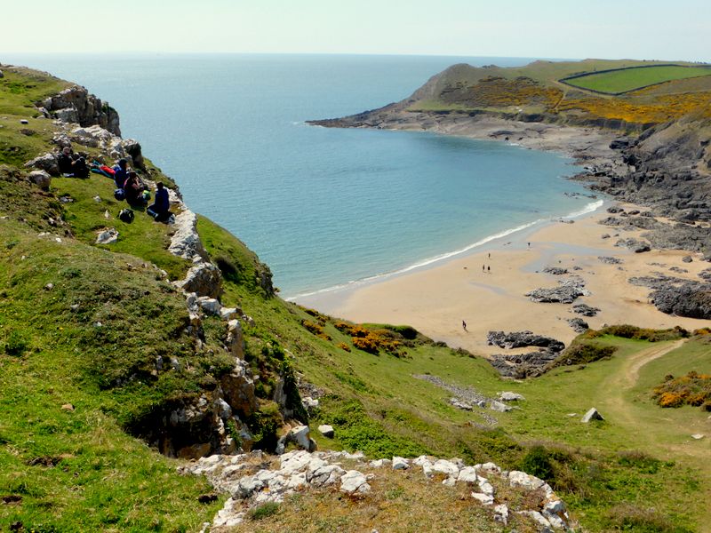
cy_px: 266
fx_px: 822
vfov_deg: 36.0
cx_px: 356
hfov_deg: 46.8
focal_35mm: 40
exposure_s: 1/1000
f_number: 3.9
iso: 100
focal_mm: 6.9
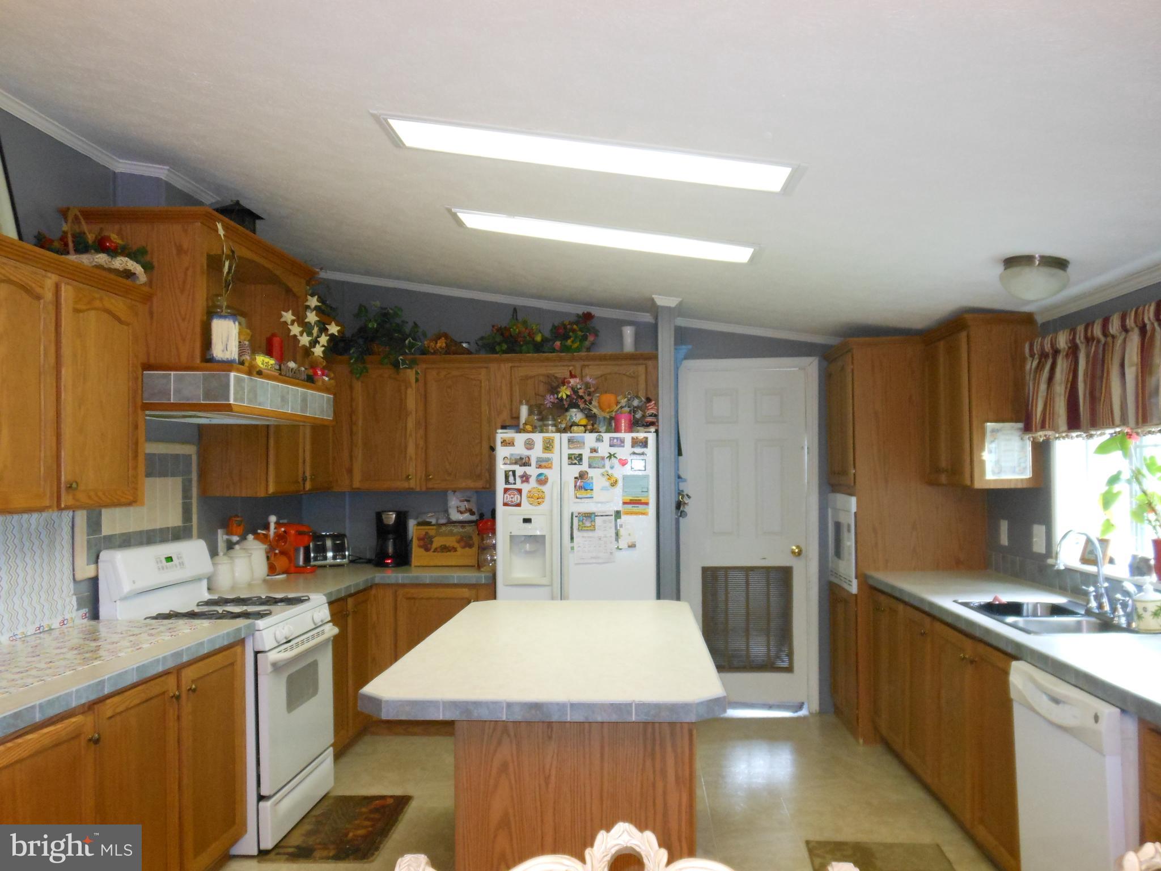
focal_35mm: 29
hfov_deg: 61.7
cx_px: 580
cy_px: 436
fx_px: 973
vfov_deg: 48.2
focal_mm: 5.2
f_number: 3.3
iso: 400
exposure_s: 1/30
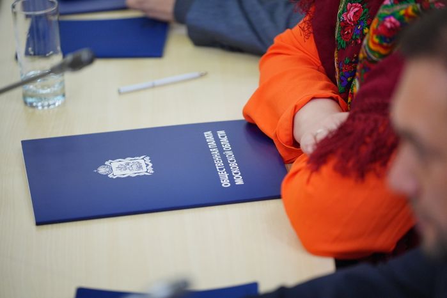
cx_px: 224
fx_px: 2210
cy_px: 149
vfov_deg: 7.7
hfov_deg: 11.5
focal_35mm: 178
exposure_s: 1/400
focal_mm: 178
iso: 2000
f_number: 2.8
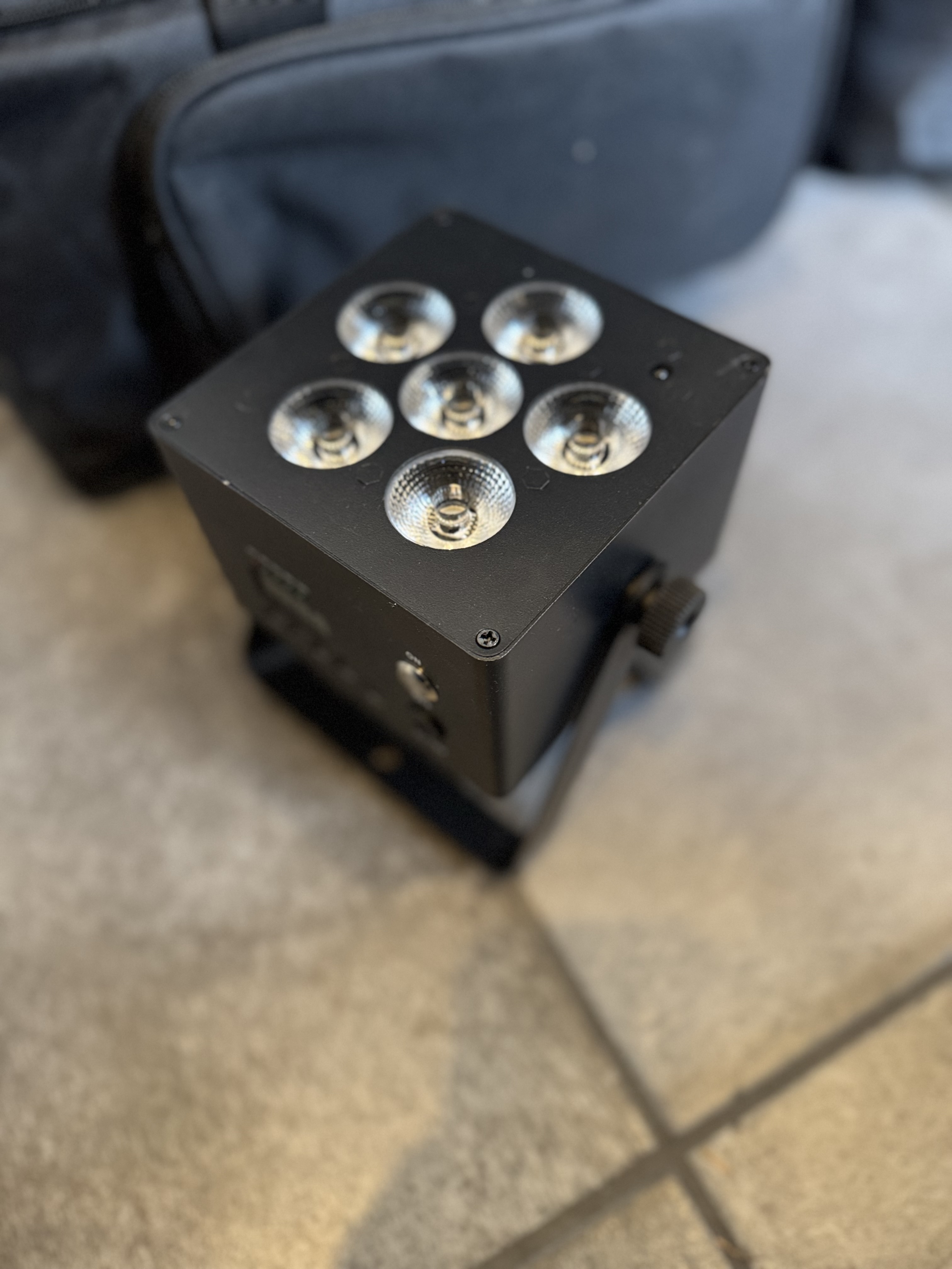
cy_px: 634
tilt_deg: -56.4
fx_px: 880
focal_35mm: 24
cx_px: 476
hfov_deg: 56.8
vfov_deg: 71.6
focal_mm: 6.76
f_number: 1.78
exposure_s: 1/33
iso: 800
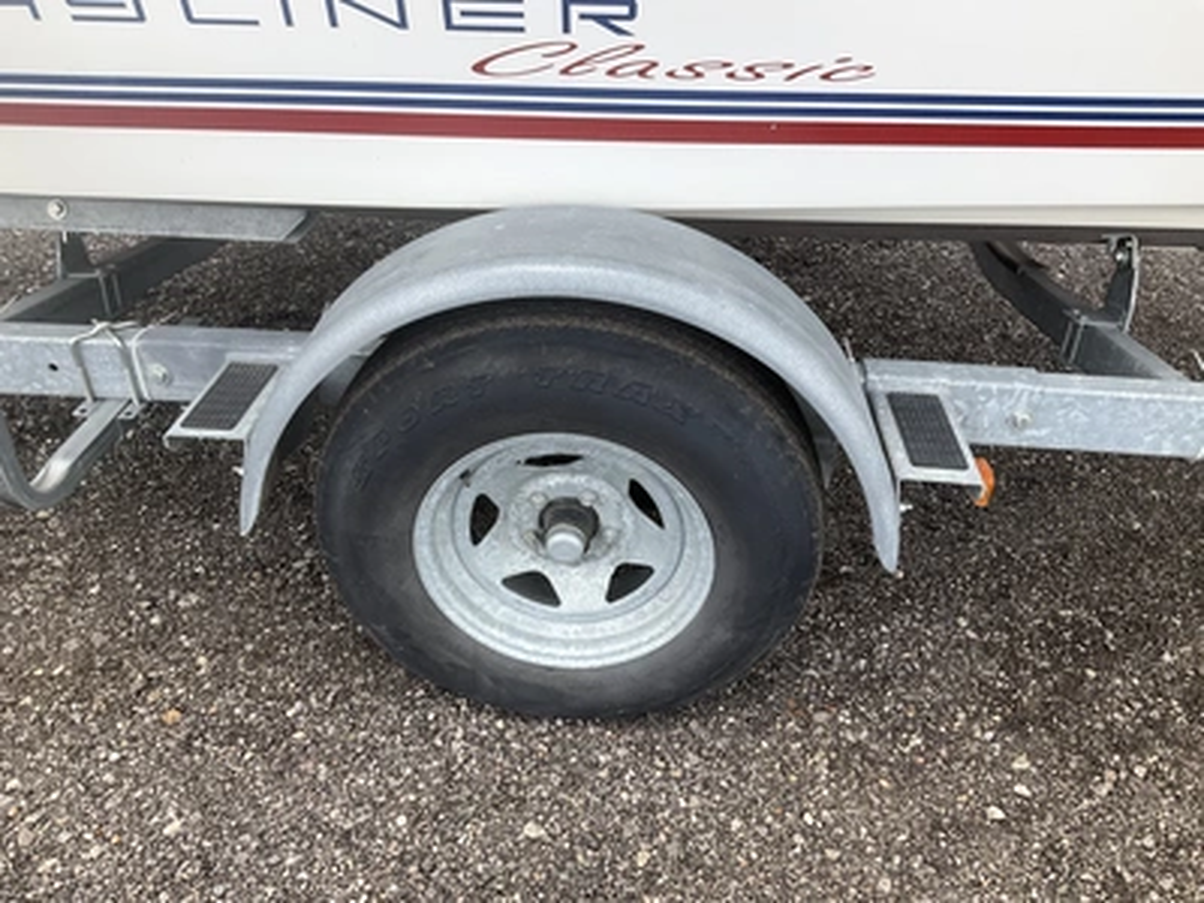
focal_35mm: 29
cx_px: 602
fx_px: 1009
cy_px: 452
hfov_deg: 61.7
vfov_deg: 48.2
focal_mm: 3
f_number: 1.8
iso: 25
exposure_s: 1/442
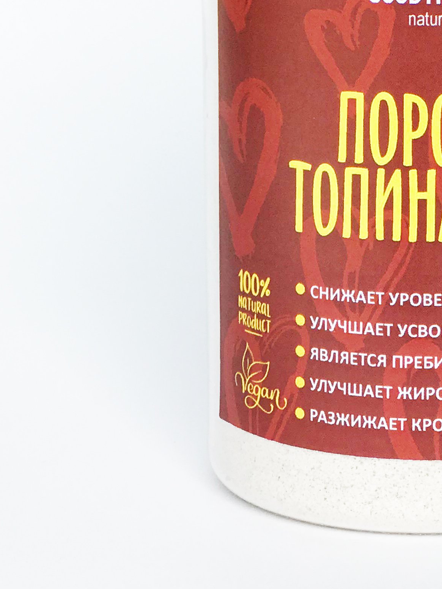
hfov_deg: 9.9
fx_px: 2519
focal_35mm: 148
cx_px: 444
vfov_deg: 13.0
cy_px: -141
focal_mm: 6.6
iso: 20
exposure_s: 1/618
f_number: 2.8
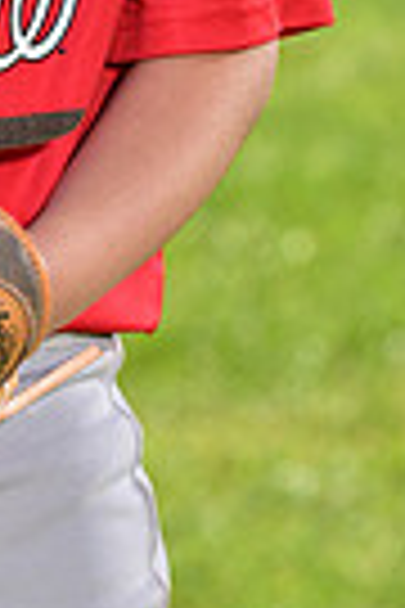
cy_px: -324
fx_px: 8707
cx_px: -214
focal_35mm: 516
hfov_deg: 2.7
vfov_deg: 4.0
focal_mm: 120
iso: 80
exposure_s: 1/250
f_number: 5
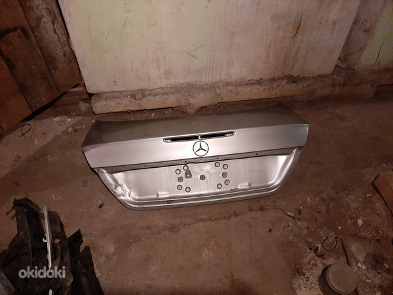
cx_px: 196
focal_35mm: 26
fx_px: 295
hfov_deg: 67.3
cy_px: 148
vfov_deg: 53.1
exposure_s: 1/20
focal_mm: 3.93
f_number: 1.7
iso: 500
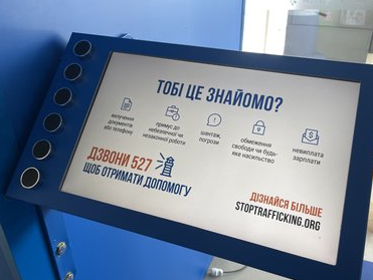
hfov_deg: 63.4
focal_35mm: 28
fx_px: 302
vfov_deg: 49.8
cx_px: 195
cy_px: 143
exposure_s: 1/121
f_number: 1.6
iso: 80
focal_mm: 4.2
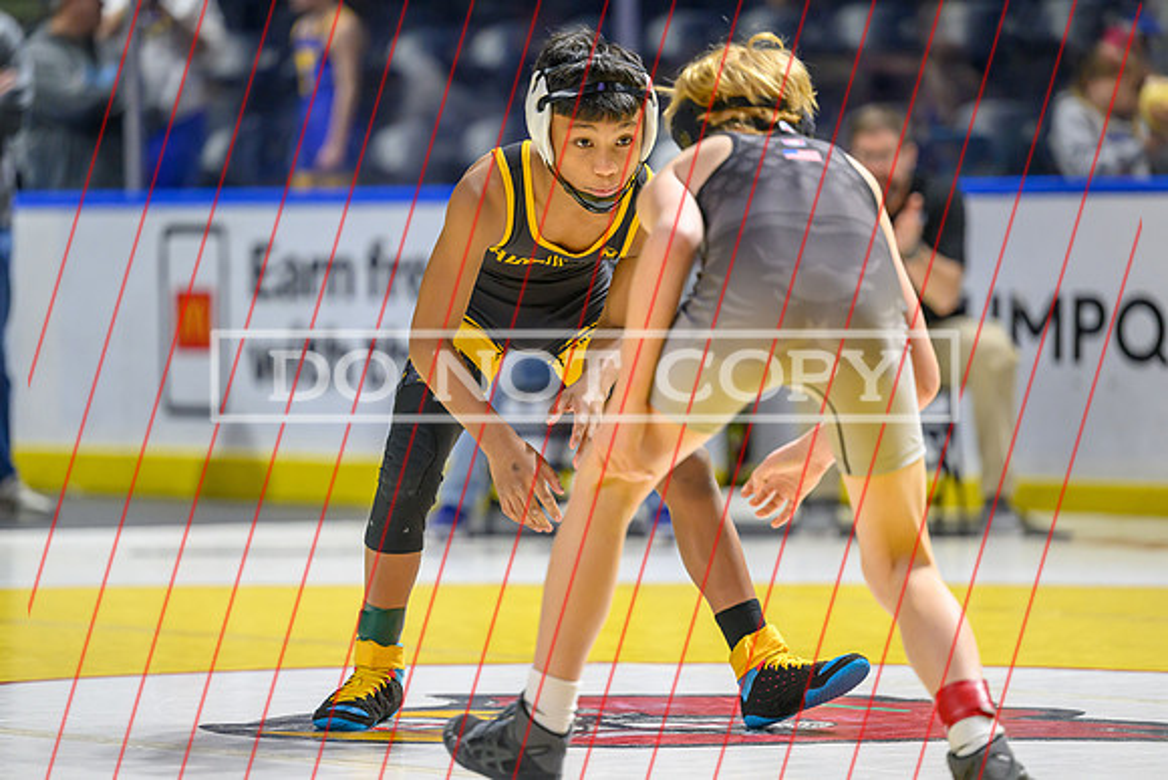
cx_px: 525
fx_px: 5846
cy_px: 359
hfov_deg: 11.4
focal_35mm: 180
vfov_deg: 7.6
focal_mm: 160
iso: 2800
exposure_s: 1/800
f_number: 2.8
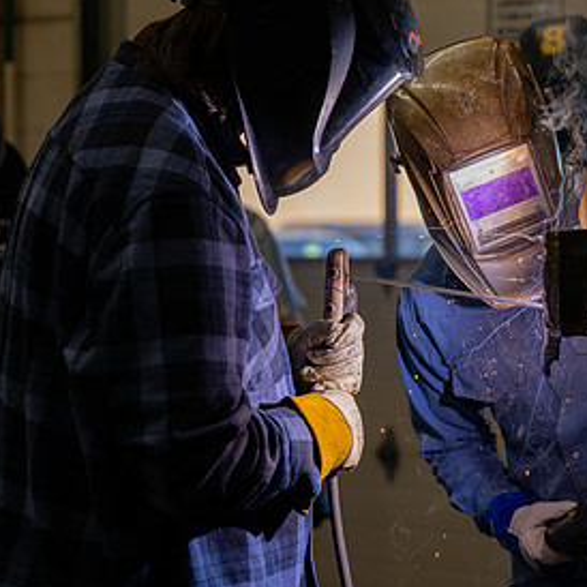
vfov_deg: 13.8
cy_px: 222
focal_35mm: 126
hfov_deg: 13.8
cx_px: 467
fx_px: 2417
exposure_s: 1/800
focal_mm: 70
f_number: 2.8
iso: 320
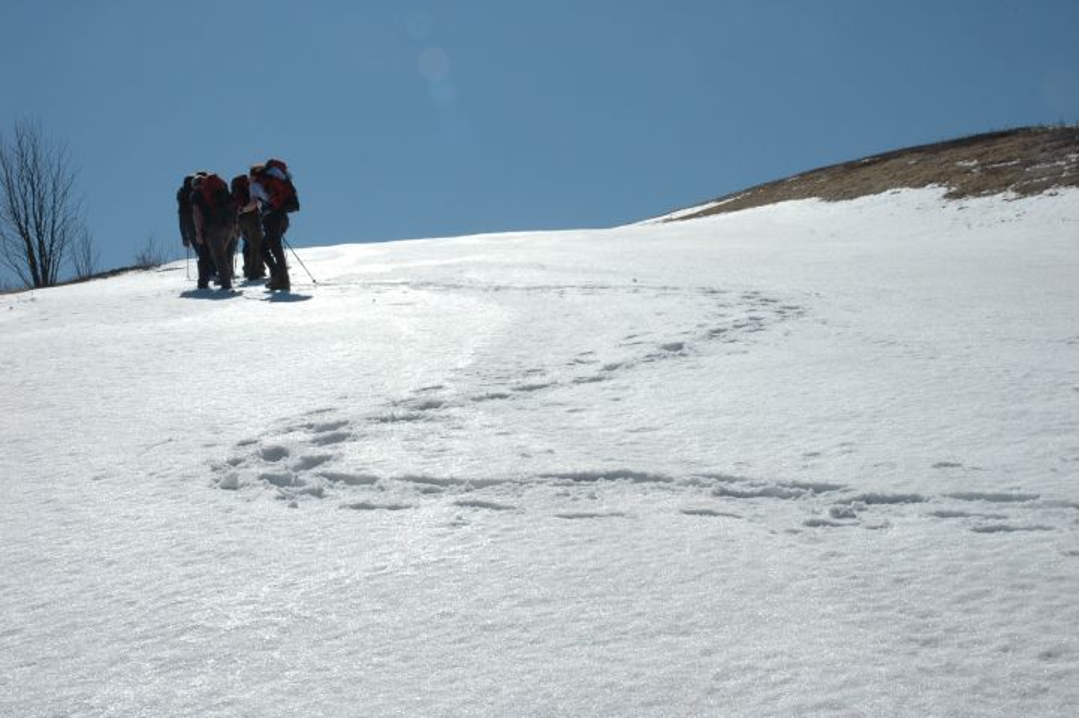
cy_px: 359
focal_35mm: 51
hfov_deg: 38.9
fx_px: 1528
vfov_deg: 26.5
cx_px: 540
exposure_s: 1/200
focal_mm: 34
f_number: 20
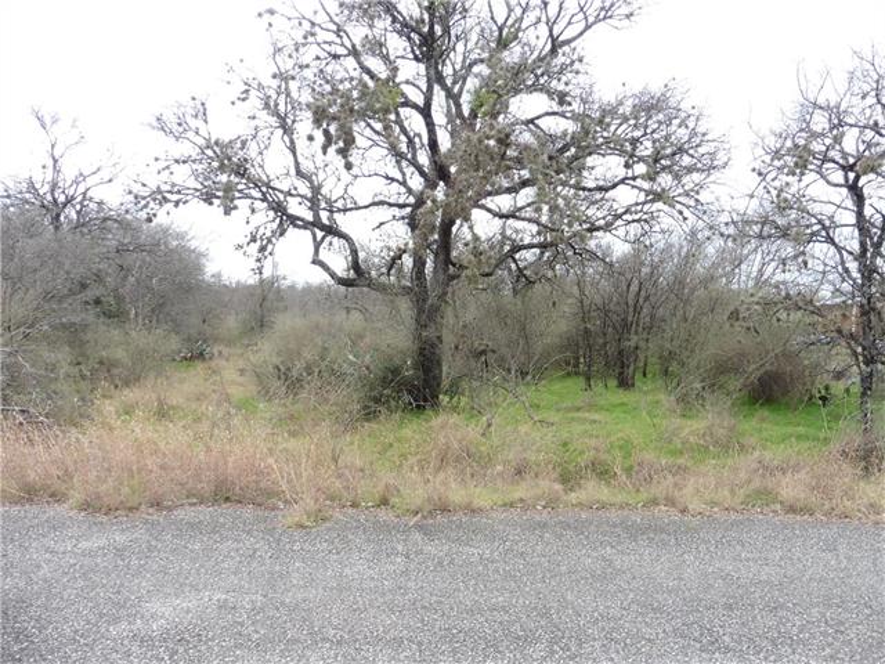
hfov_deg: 71.6
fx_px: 614
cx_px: 442
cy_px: 332
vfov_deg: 56.8
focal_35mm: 24
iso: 100
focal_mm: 4.3
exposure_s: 1/160
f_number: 4
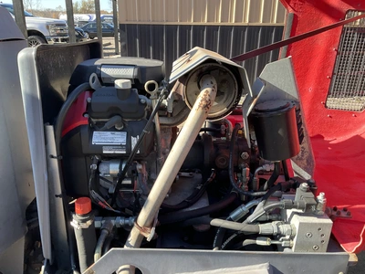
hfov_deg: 61.7
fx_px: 306
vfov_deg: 48.2
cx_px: 182
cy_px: 137
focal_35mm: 29
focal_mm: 3
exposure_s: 1/188
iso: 25
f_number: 1.8
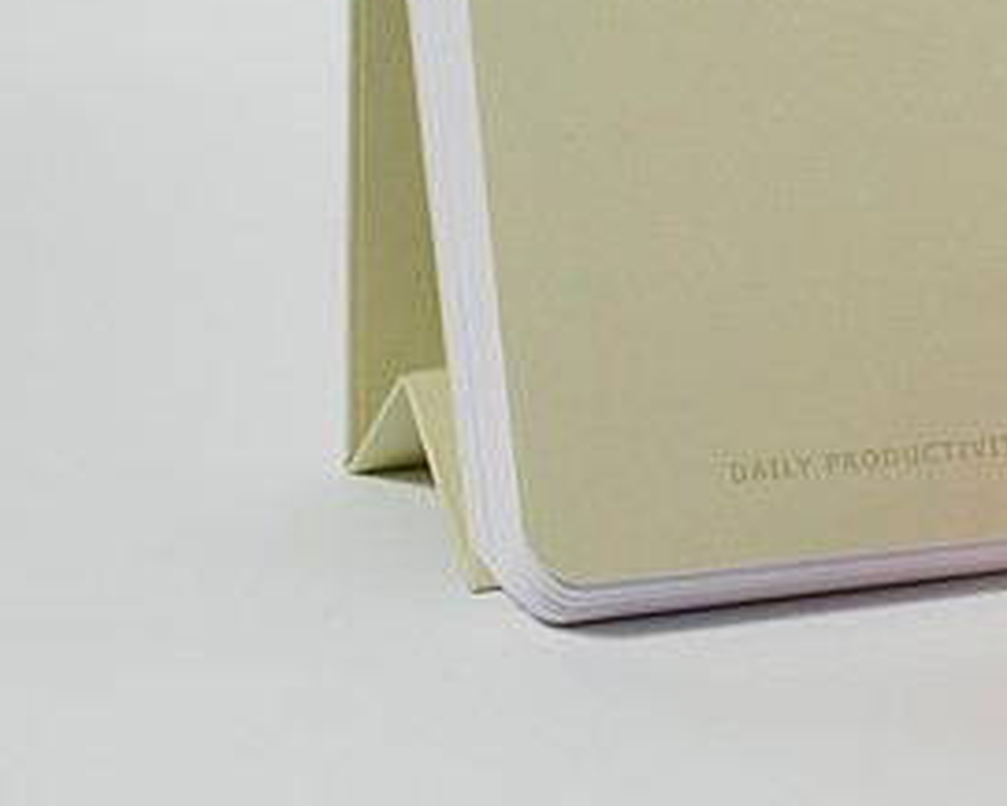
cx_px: 1044
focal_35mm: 153
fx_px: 4562
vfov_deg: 10.0
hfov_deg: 12.4
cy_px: 3
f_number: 9
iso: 200
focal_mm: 50
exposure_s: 1/200
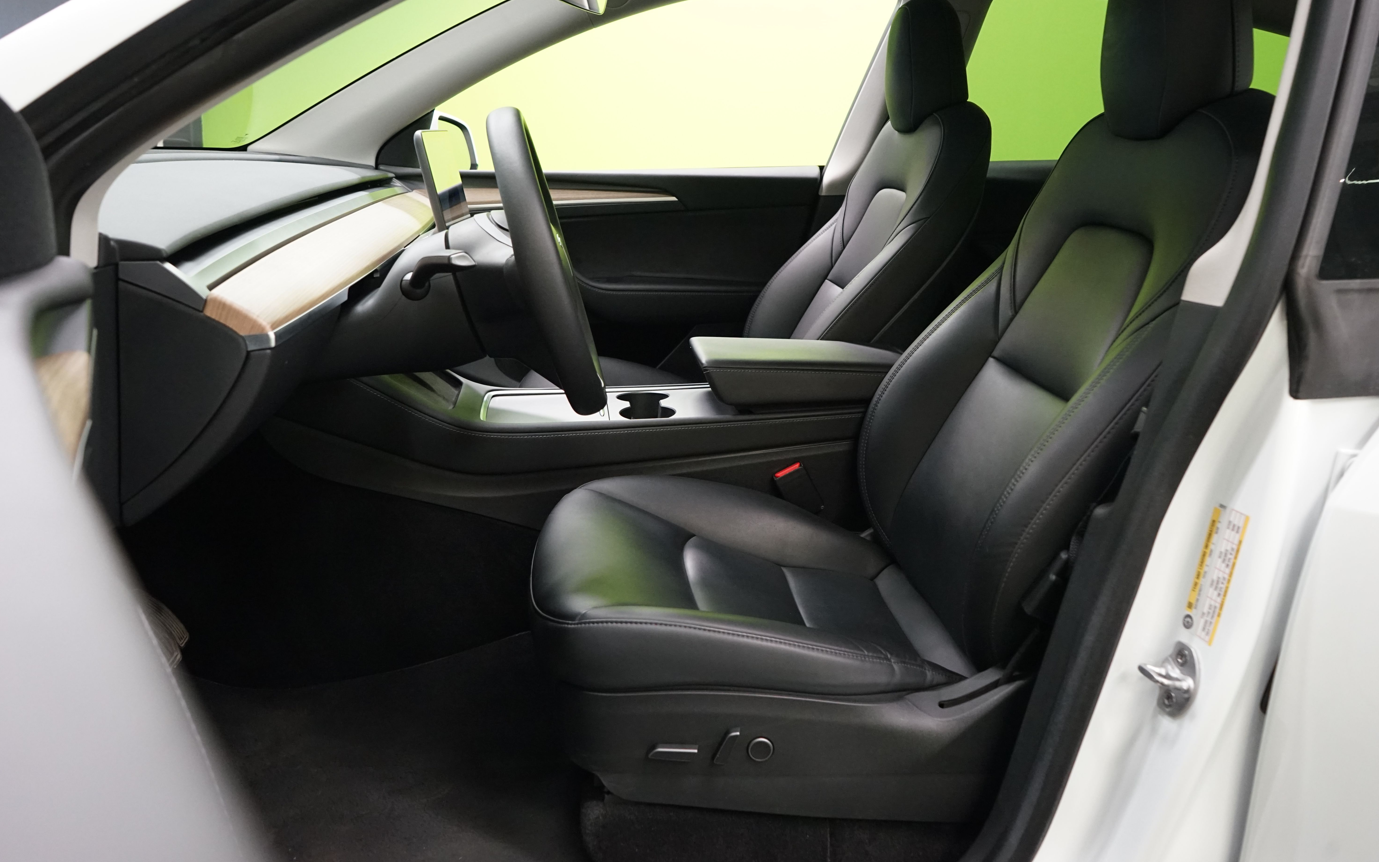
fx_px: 1090
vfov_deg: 43.1
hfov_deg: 64.6
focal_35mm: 29
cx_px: 690
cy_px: 403
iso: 3200
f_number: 6.3
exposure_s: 1/50
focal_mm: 28
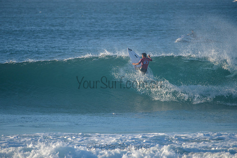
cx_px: 119
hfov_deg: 3.8
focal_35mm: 540
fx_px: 3554
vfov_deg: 2.5
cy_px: 75
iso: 450
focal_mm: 500
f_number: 5.6
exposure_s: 1/2000
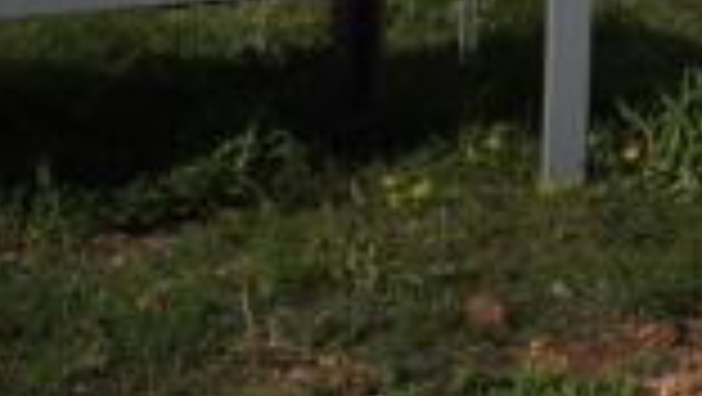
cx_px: 1827
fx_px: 4032
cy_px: -1037
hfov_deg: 8.8
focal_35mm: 216
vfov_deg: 5.1
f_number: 8
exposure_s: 1/800
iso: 200
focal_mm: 21
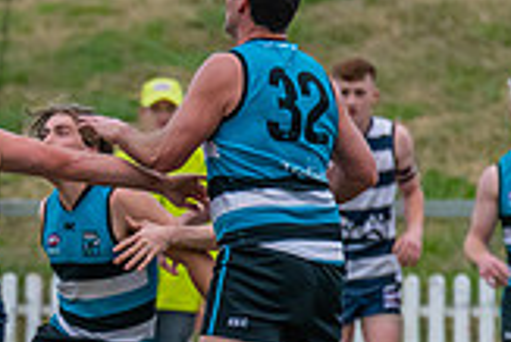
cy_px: 153
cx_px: -325
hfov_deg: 1.1
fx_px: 26638
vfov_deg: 0.7
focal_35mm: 1875
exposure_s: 1/2000
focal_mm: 460
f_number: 6.3
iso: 1800
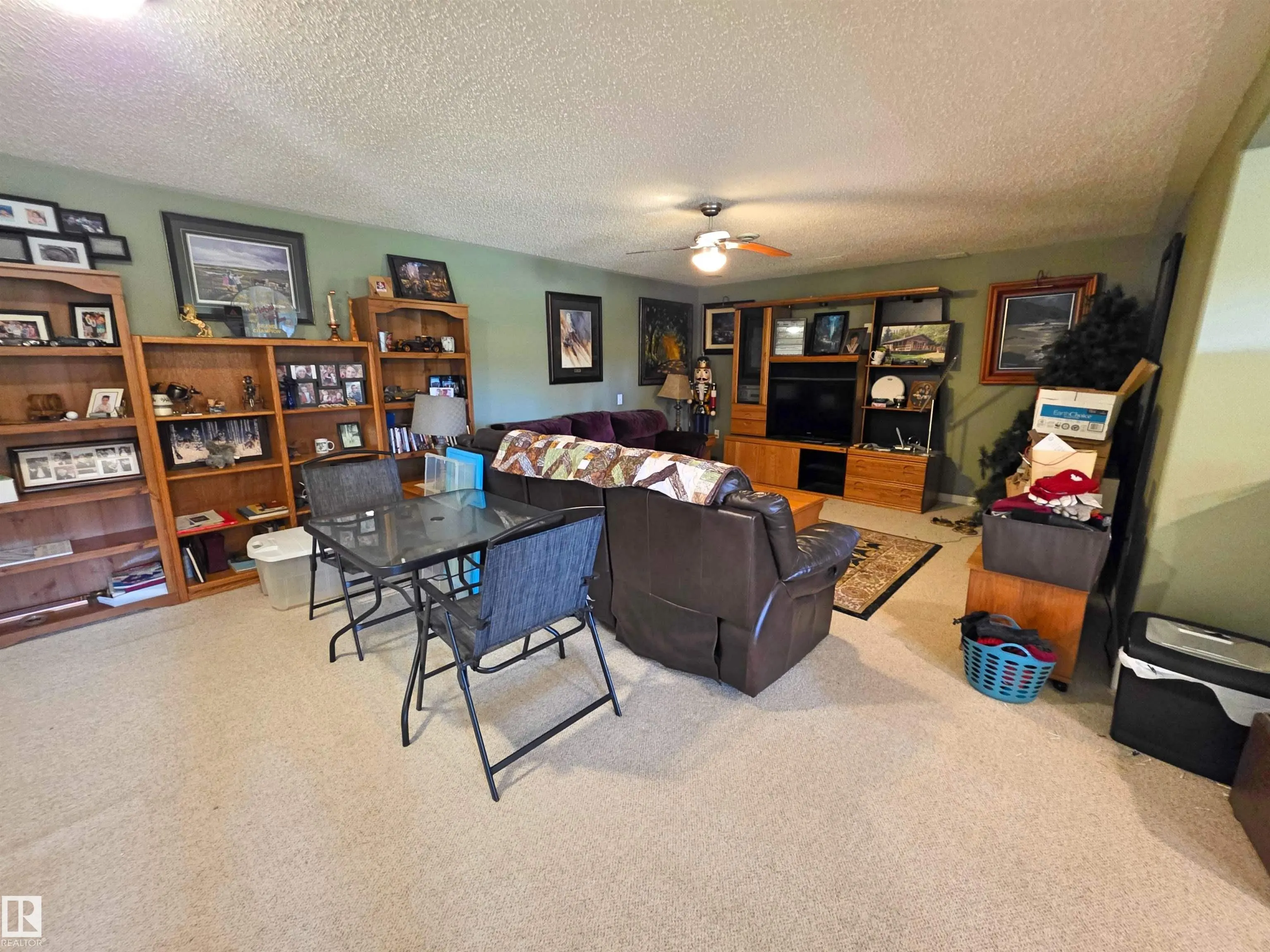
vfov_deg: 89.9
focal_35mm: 13
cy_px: 476
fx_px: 477
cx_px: 635
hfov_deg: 106.2
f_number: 1.9
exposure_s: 1/30
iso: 1000
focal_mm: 2.2
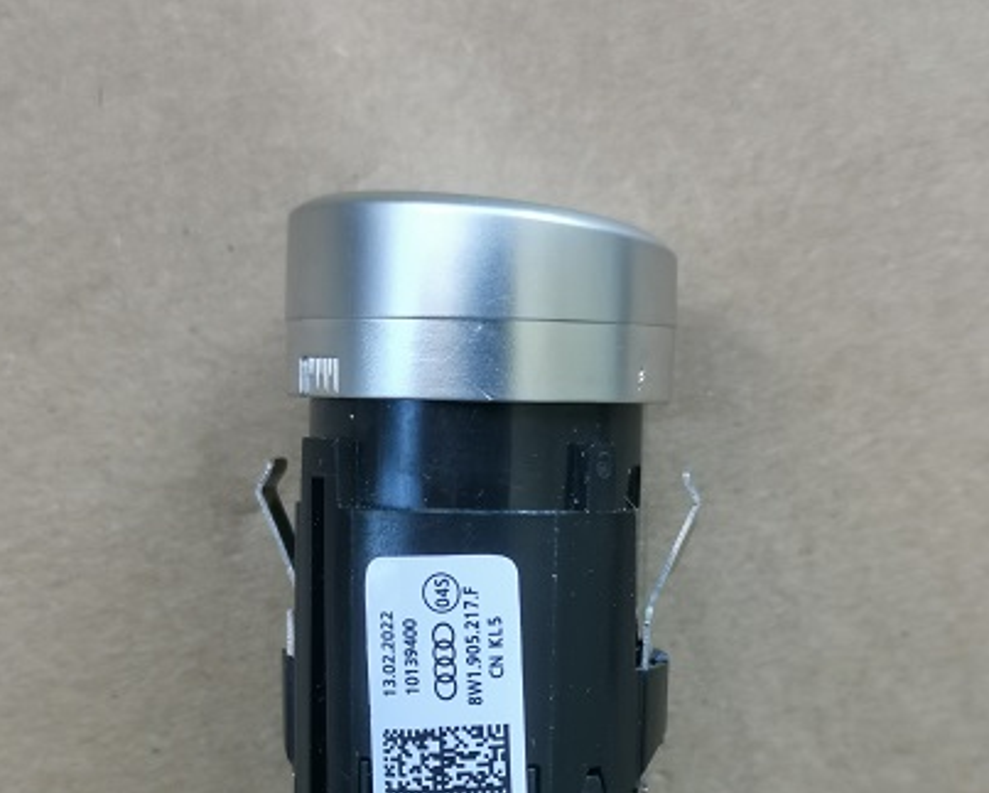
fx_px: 1787
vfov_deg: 24.6
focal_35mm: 61
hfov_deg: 30.9
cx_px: 492
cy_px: 651
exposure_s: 1/100
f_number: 1.8
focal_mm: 5.58
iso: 125
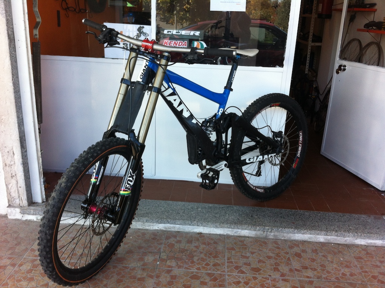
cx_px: 192
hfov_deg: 52.7
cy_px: 144
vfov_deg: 40.6
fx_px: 389
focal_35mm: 35
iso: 80
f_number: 2.8
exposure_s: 1/124
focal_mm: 3.85
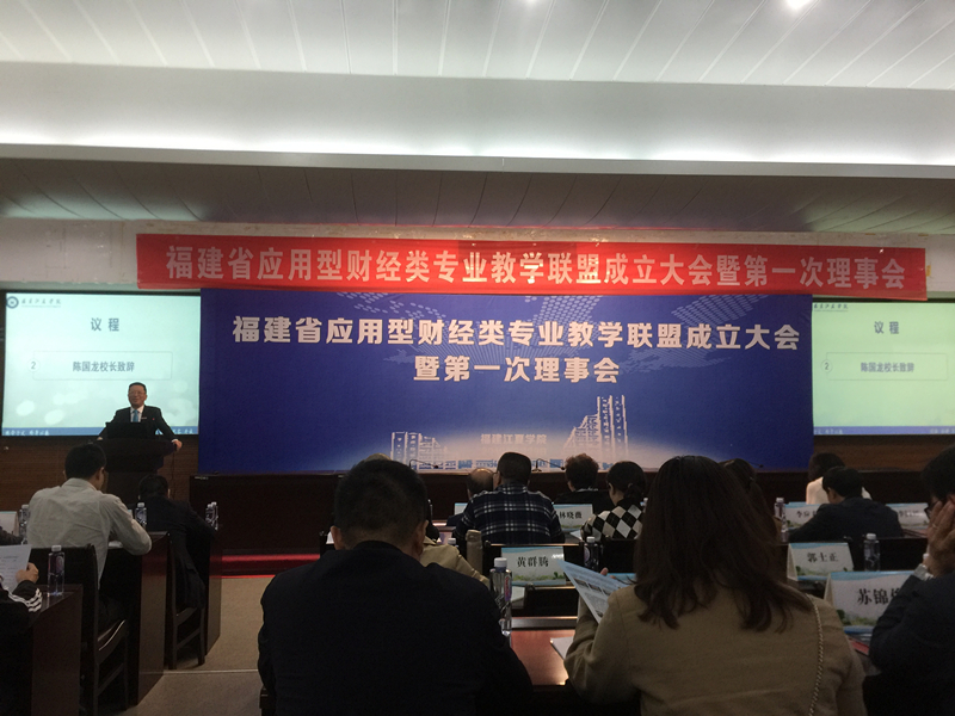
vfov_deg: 48.2
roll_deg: -1.0
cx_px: 478
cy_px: 358
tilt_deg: +3.7
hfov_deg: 61.7
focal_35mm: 29
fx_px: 800
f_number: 2.2
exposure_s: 1/33
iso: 50
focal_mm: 4.15
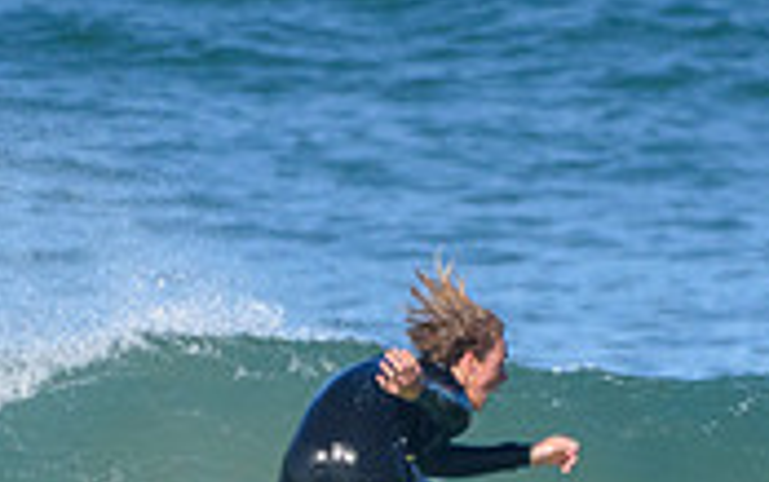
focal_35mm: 2553
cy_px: 564
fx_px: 53540
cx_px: 455
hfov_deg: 0.8
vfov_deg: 0.5
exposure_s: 1/4000
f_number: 5.6
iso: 800
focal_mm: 500
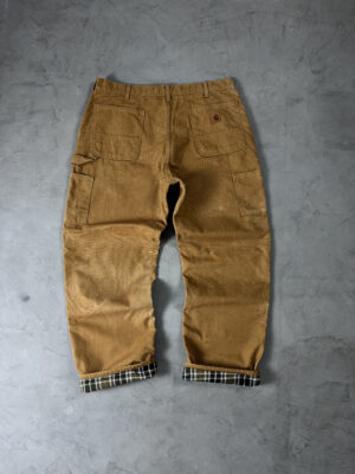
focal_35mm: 24
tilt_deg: -83.4
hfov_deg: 56.8
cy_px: 237
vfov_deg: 71.6
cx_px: 178
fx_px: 328
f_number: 1.78
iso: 160
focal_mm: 6.76
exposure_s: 1/60
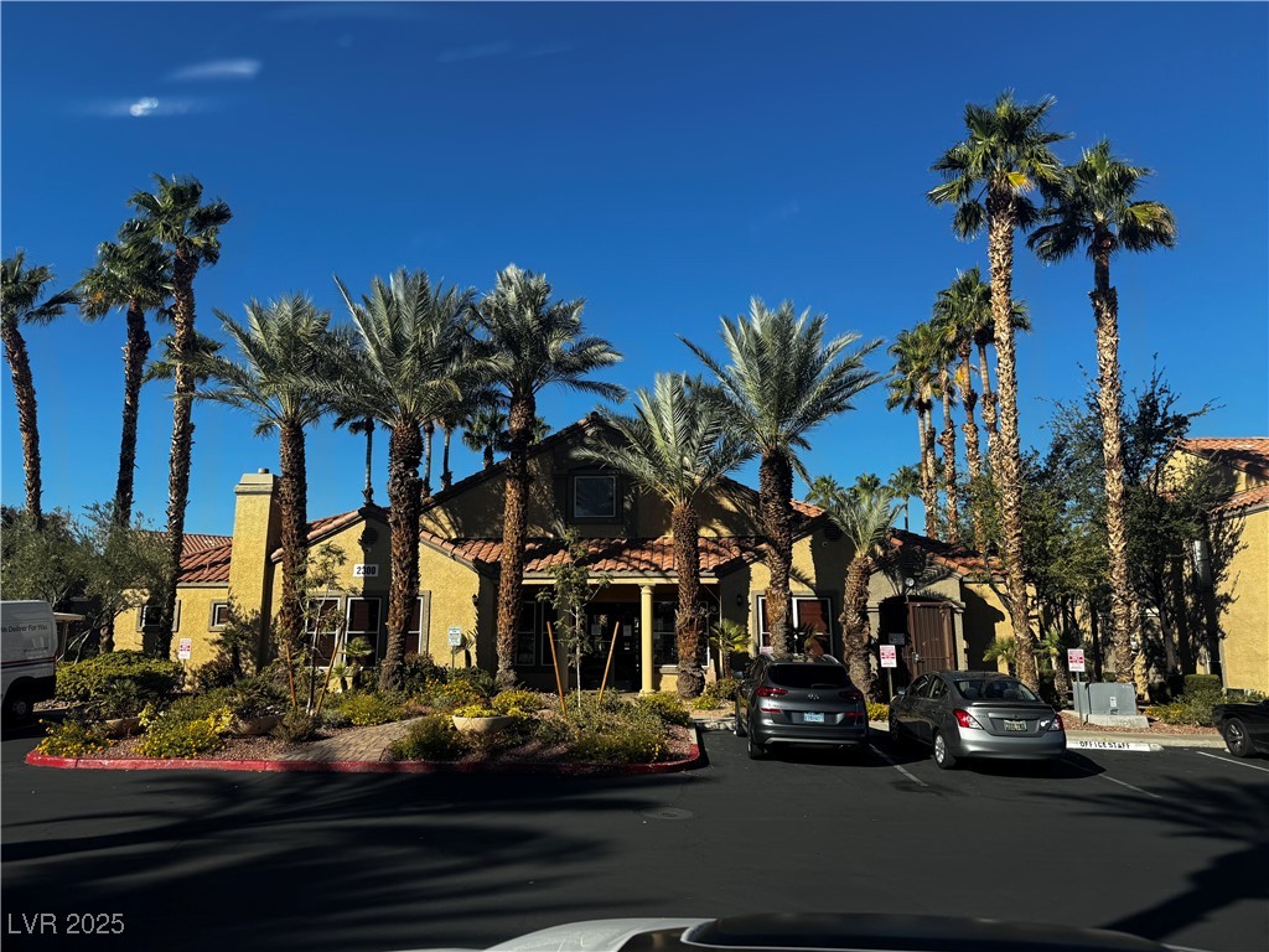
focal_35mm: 24
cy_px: 476
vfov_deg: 56.8
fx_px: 880
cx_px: 634
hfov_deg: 71.6
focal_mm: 6.76
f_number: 1.78
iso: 80
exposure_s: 1/2833
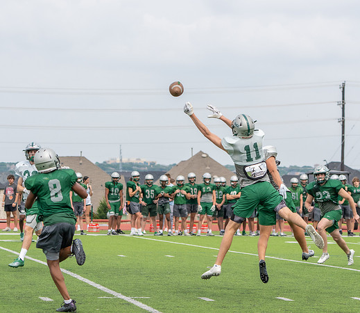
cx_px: 224
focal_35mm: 158
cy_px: 186
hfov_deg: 11.8
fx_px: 1744
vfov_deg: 10.2
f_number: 5.6
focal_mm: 100
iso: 320
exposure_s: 1/1250
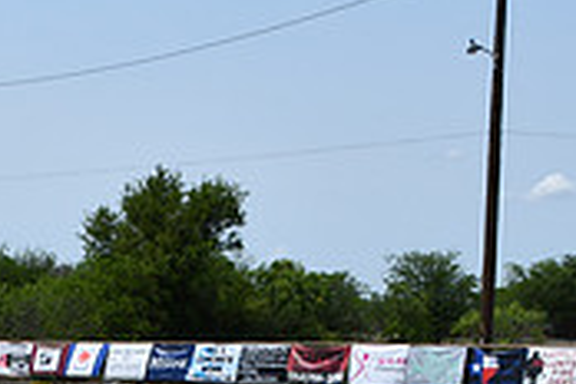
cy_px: 465
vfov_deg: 12.2
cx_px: 60
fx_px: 1760
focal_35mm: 110
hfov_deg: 18.3
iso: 100
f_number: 10
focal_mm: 22
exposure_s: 1/400
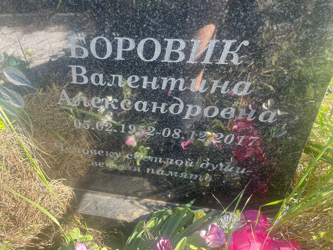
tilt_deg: -39.5
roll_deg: +7.0
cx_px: 166
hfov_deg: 67.3
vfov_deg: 53.1
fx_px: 250
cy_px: 125
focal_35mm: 26
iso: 32
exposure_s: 1/235
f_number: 1.6
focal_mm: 4.2
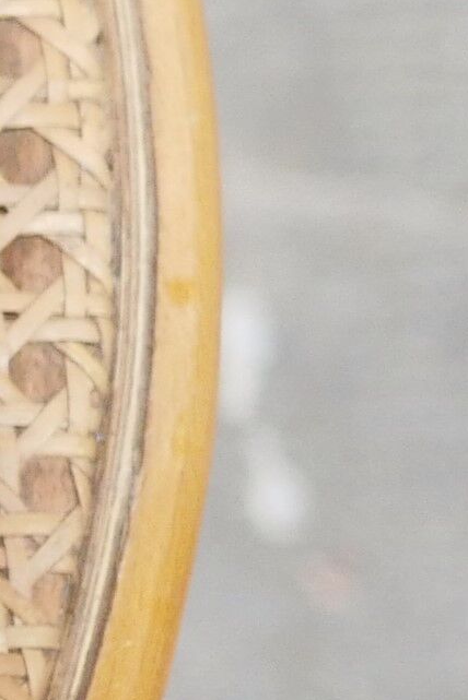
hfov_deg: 4.2
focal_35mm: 298
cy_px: 324
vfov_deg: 6.9
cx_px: -1532
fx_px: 5804
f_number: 1.7
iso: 1000
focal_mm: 20
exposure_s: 1/60
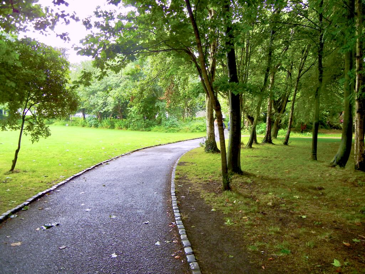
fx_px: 316
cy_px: 137
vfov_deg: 46.8
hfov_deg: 60.0
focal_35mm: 30
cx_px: 182
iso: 183
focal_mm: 5.4
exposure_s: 1/30
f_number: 3.5
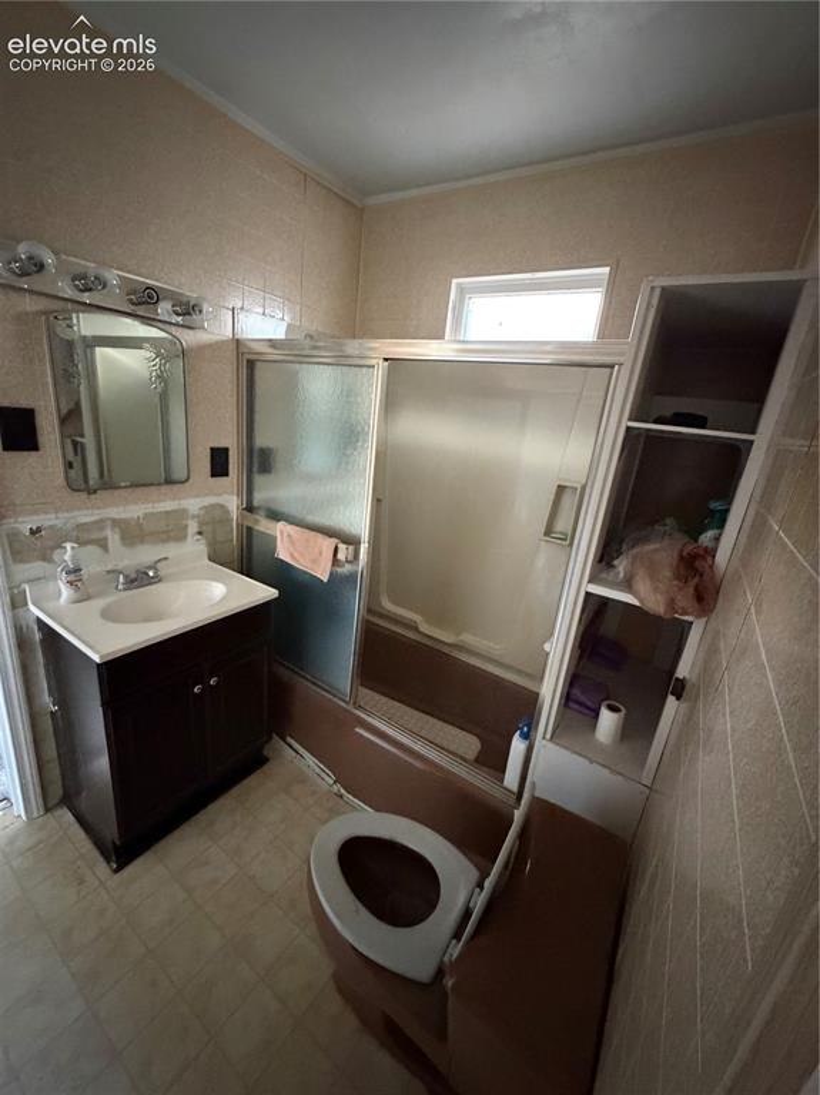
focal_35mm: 14
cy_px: 548
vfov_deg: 102.1
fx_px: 443
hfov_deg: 85.6
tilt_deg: -17.1
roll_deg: -6.0
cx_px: 410
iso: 1600
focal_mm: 2.22
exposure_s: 1/33
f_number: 2.2
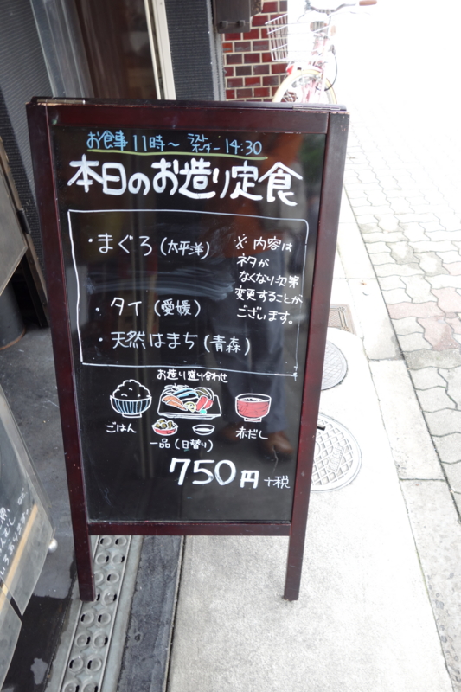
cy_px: 346
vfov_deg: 65.5
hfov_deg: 46.4
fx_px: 538
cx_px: 230
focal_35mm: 28
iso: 125
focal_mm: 10.4
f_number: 4.5
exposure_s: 1/30
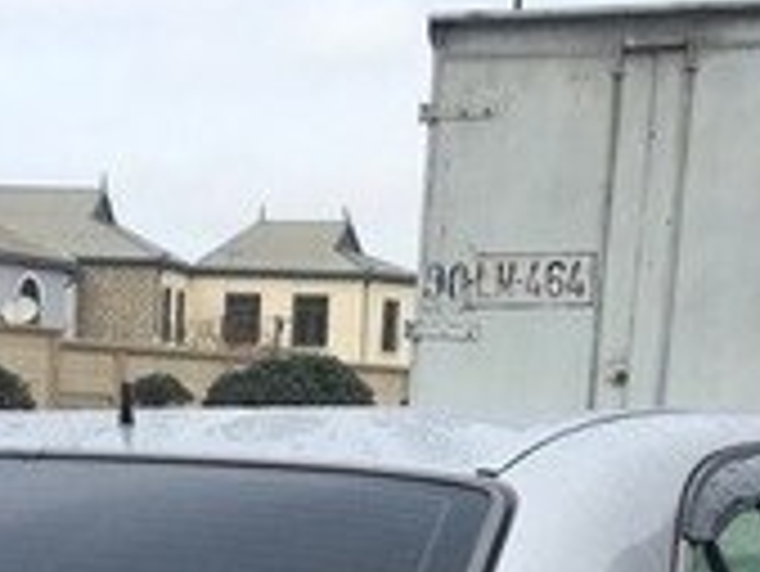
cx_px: 139
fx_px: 2483
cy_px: 908
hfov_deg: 17.2
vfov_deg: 12.4
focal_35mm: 113
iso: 25
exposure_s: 1/1304
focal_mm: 4.15
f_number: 2.2
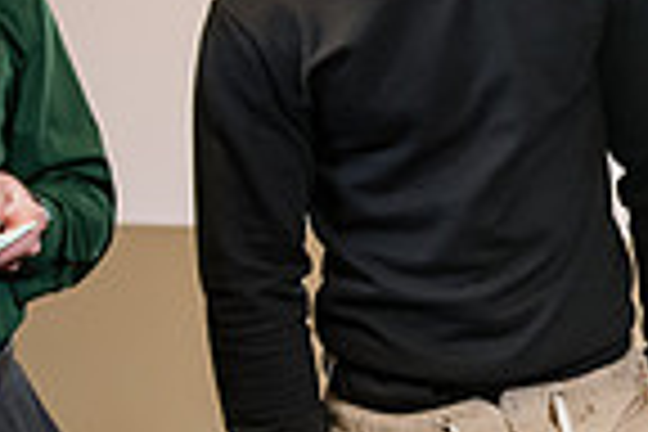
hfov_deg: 15.5
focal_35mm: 129
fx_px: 2322
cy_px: 119
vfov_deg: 10.6
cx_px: 720
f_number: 3.5
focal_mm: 32
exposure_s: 1/200
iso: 1250
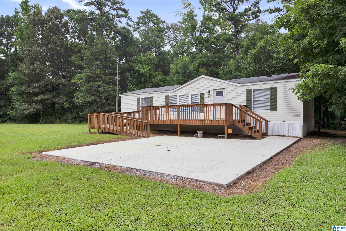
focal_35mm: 24
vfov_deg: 53.1
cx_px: 173
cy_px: 116
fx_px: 231
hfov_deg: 73.7
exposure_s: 1/200
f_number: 8
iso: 100
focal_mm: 24
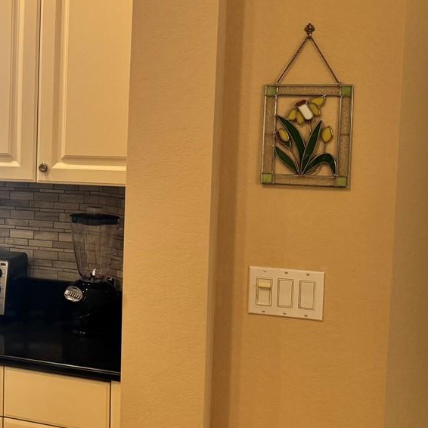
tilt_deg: -4.6
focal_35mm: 60
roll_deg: -1.8
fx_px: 839
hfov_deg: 25.5
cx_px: -93
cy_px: 182
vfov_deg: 28.6
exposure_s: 1/120
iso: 200
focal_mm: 6.76
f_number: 1.78
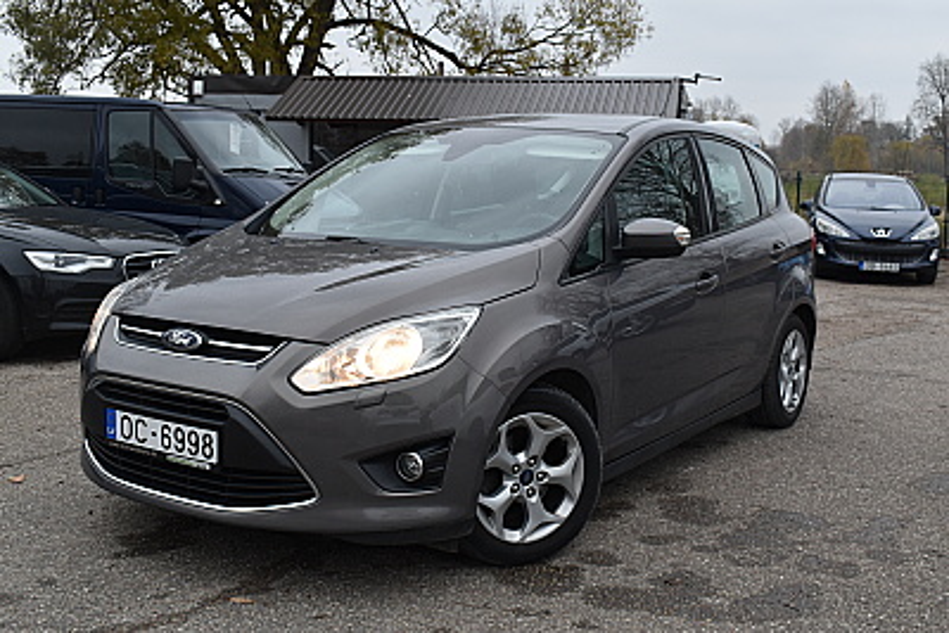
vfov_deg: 31.9
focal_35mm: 42
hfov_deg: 46.4
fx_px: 1108
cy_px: 316
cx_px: 474
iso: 400
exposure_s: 1/125
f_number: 8
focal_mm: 28
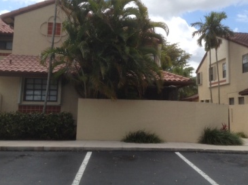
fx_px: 308
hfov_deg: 43.8
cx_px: 139
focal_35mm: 43
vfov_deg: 33.5
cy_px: 77
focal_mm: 4.28
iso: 64
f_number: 2.4
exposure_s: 1/1534
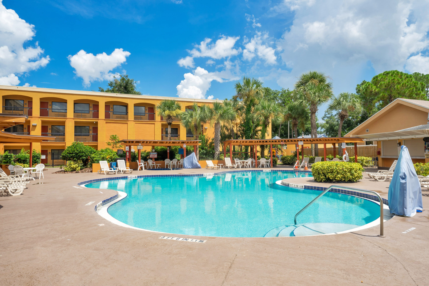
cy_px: 143
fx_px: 286
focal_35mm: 24
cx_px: 214
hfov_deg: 73.7
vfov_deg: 53.1
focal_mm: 24
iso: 100
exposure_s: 1/125
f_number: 11
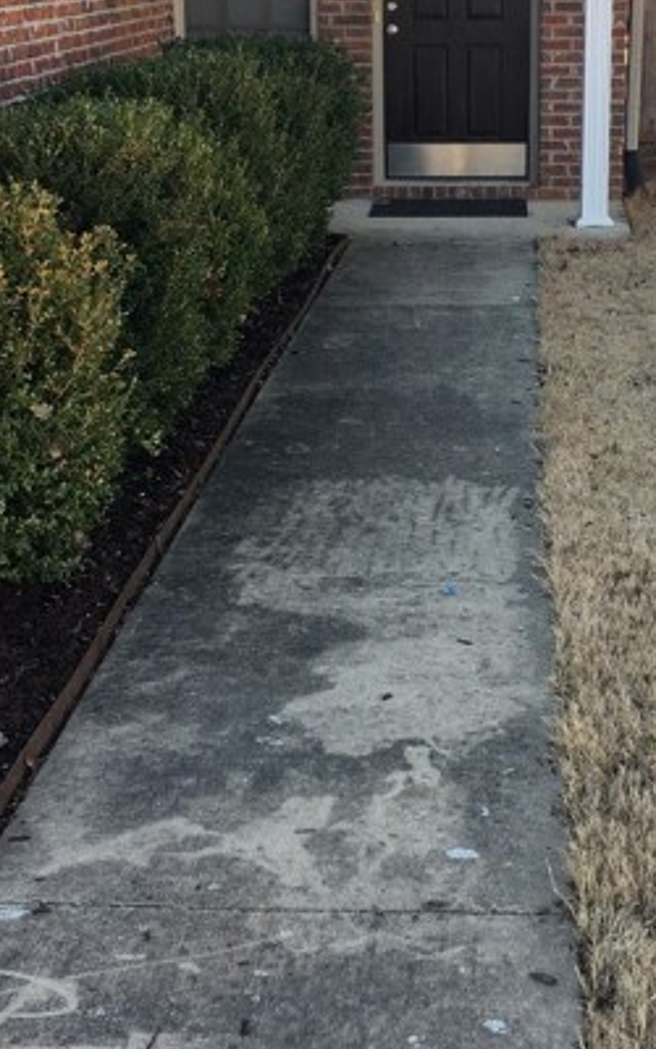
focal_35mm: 59
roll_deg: -0.9
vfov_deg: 34.3
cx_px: 394
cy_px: 386
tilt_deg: -13.6
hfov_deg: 22.0
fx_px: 1688
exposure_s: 1/135
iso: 25
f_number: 2.2
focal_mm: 4.15
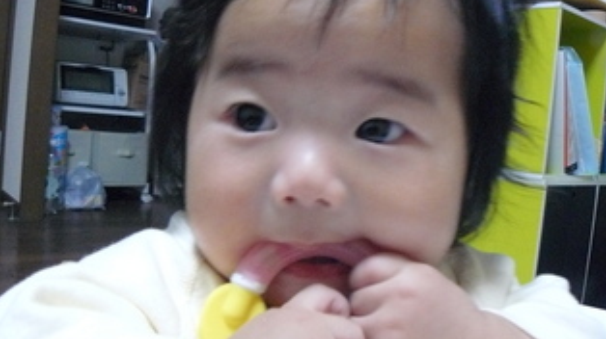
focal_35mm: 50
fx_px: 803
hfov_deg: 41.3
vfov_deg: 23.9
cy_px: 150
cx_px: 347
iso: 400
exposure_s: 1/13
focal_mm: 6
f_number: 2.8
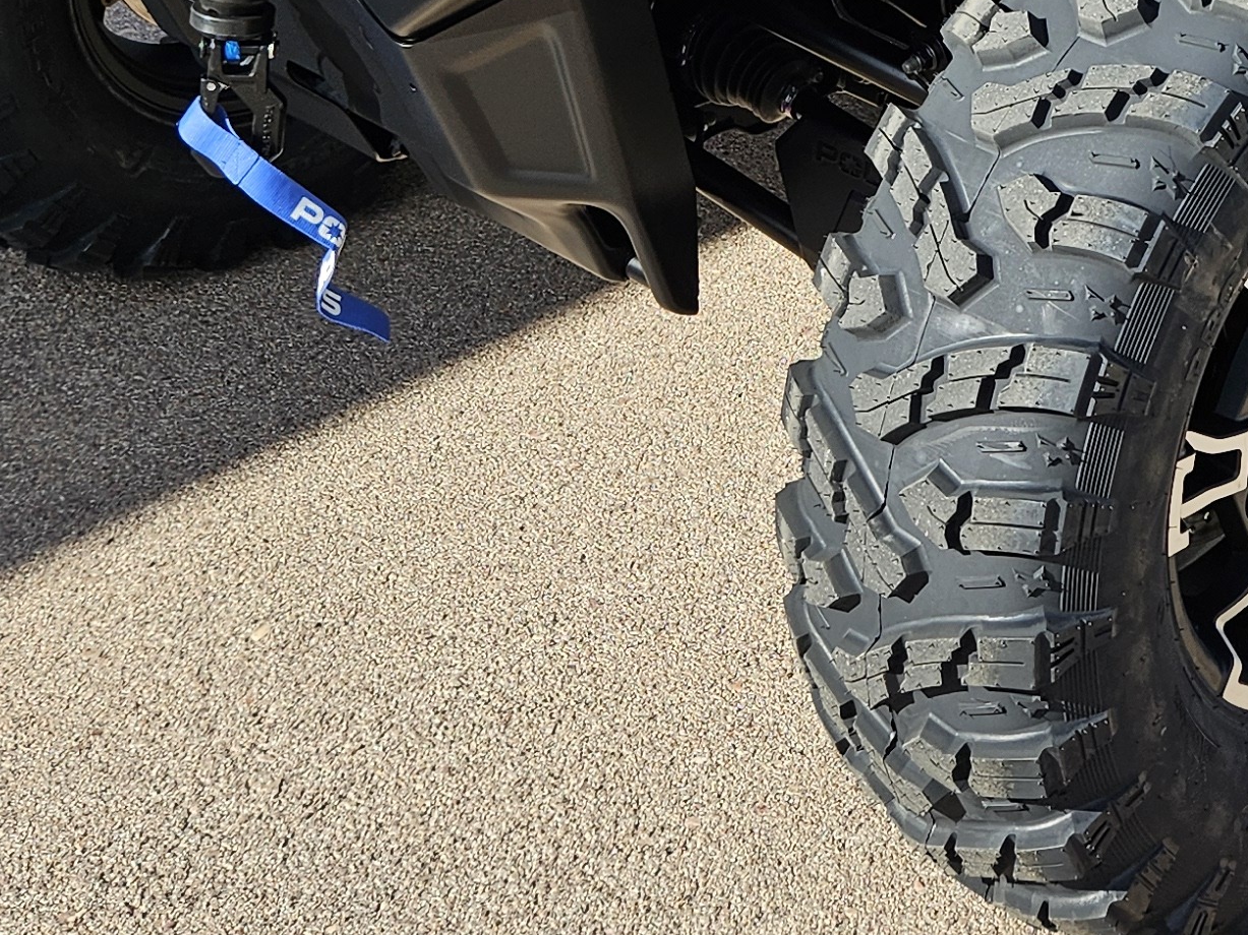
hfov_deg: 25.3
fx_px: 2704
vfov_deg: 17.6
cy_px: -472
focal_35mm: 75
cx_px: 1090
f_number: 1.8
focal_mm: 5.4
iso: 25
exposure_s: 1/883
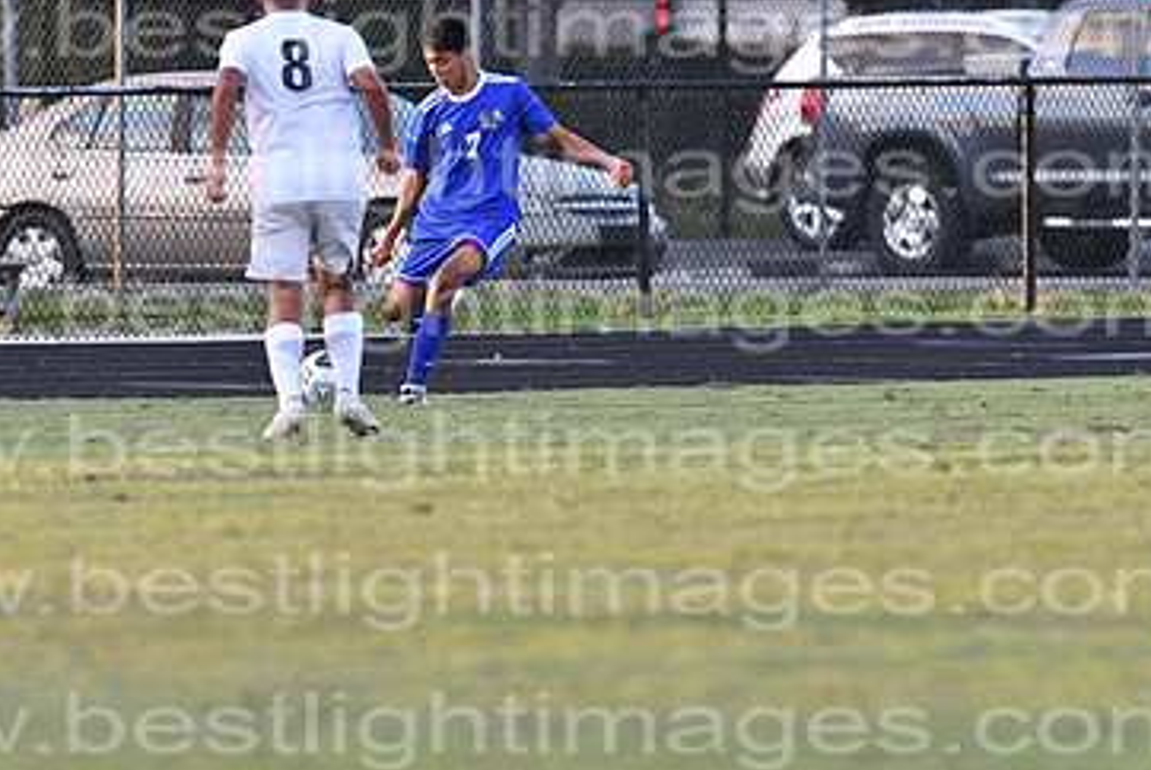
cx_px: 483
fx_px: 23070
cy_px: 243
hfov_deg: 2.9
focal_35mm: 721
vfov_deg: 1.9
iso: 1600
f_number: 4
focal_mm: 300
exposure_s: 1/1000
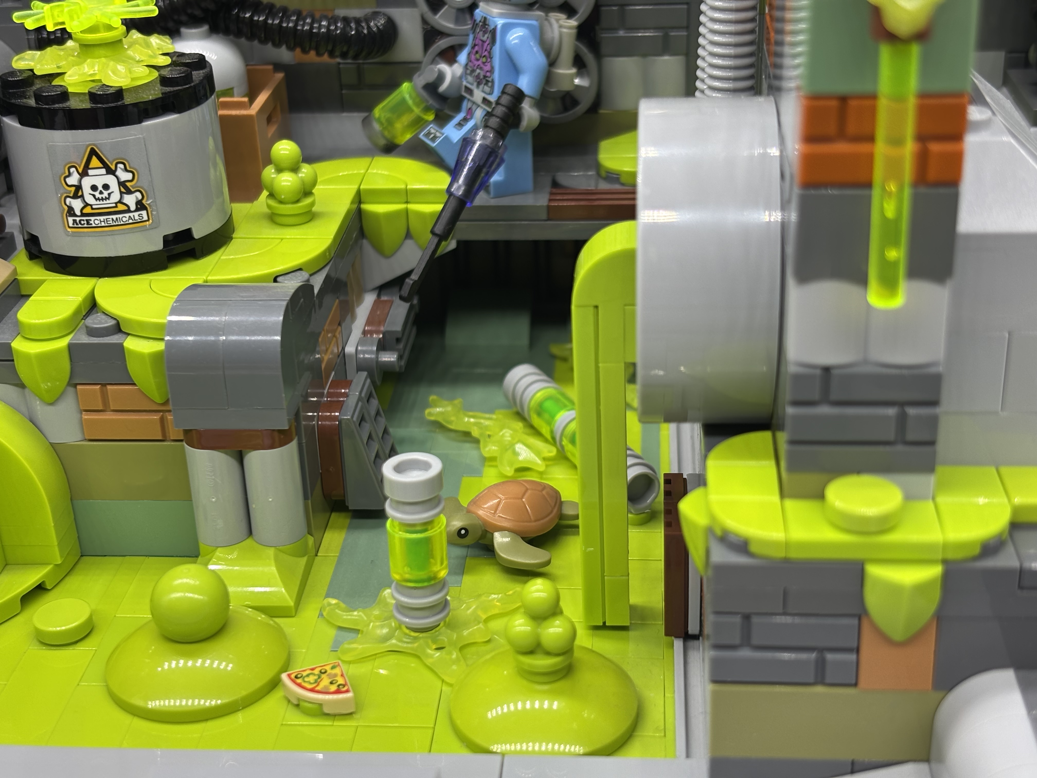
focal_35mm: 52
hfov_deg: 36.8
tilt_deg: -25.9
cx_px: 518
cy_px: 389
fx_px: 1558
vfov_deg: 28.0
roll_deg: +2.4
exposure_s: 1/209
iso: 32
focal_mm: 5.96
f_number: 1.6
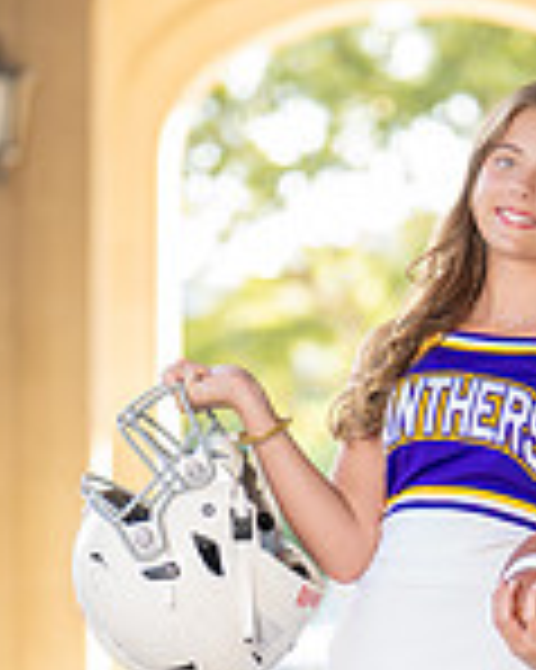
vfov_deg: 7.9
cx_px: 434
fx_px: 4843
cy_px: 707
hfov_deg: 6.3
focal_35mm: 244
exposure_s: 1/400
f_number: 1.2
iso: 100
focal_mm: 50
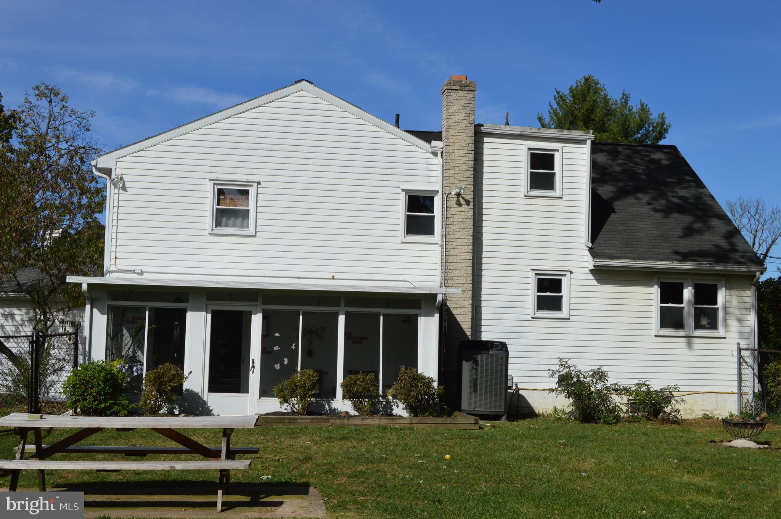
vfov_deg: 29.8
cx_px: 390
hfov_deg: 43.6
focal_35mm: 45
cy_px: 260
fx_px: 975
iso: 100
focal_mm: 30
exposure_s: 1/400
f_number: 10
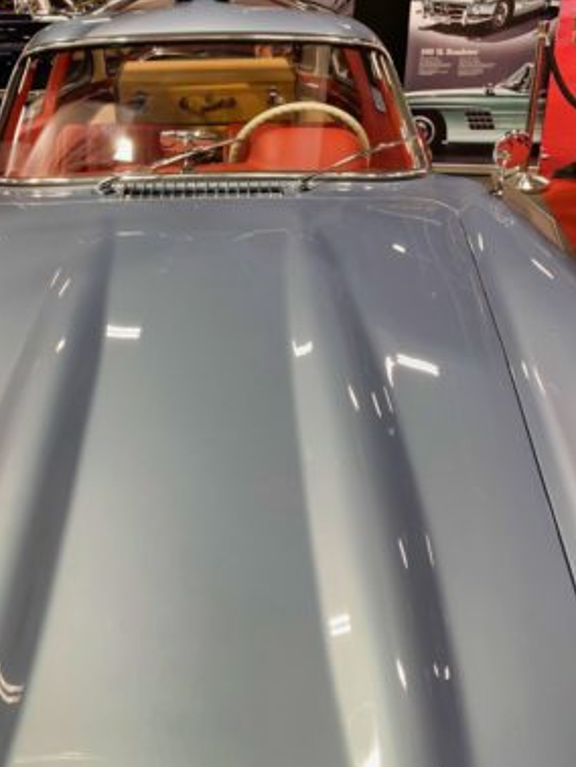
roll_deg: +1.2
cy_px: 308
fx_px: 731
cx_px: 213
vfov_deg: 54.9
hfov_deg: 42.6
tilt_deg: -26.5
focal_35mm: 33
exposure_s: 1/50
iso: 64
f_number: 1.8
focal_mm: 4.25
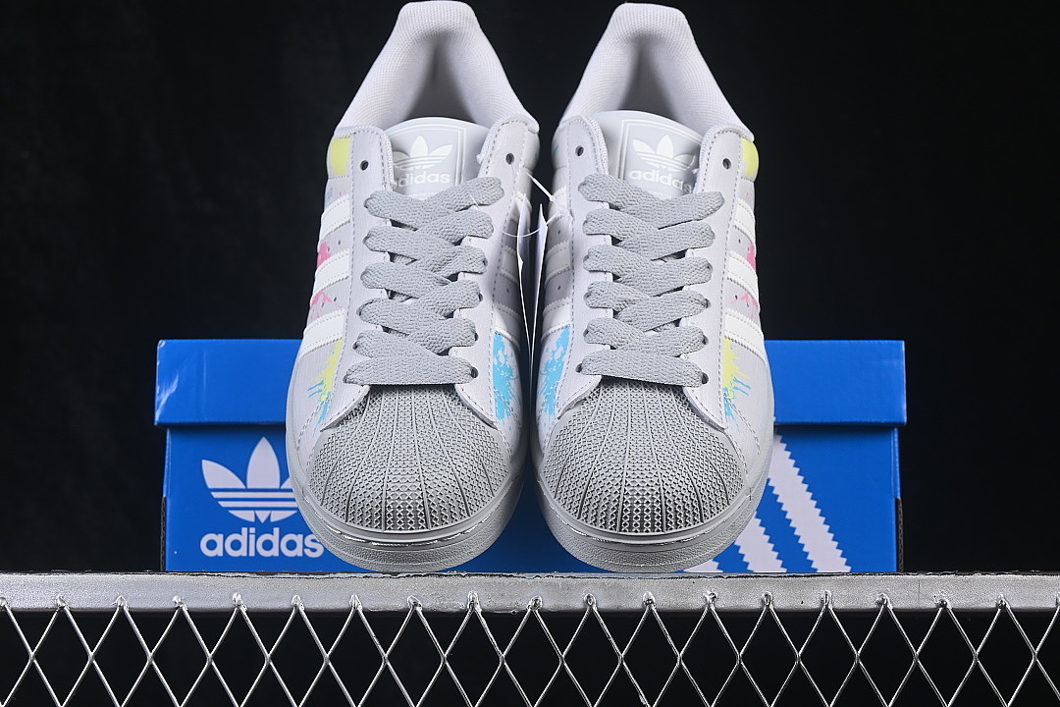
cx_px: 530
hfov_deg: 27.0
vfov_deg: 18.2
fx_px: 2208
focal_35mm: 75
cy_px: 354
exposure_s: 1/80
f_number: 8
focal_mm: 50
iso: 160
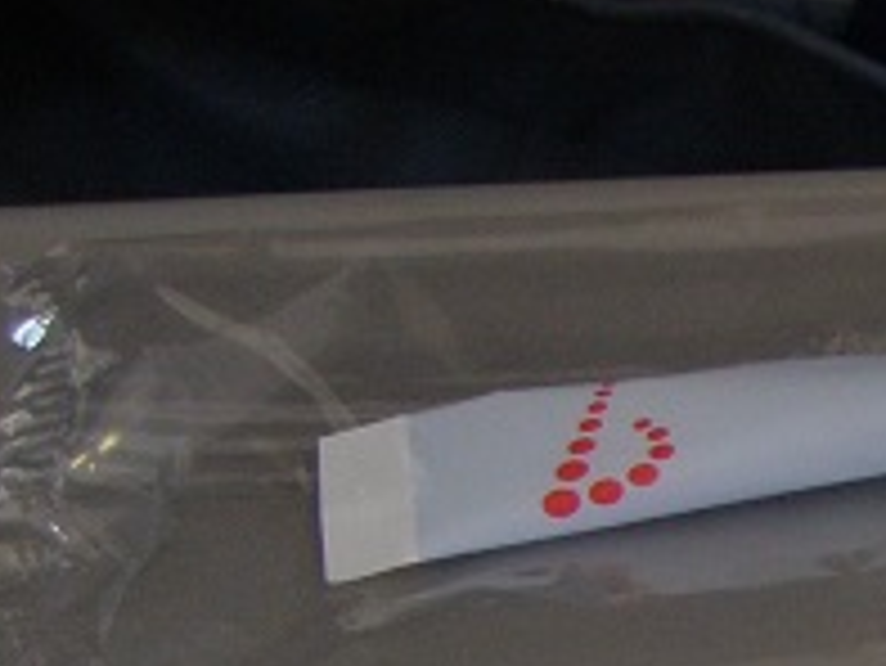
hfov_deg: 12.1
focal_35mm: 154
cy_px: 954
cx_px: 1408
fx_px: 3944
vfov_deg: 9.4
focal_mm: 6.7
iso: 160
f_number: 3.5
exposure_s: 1/30
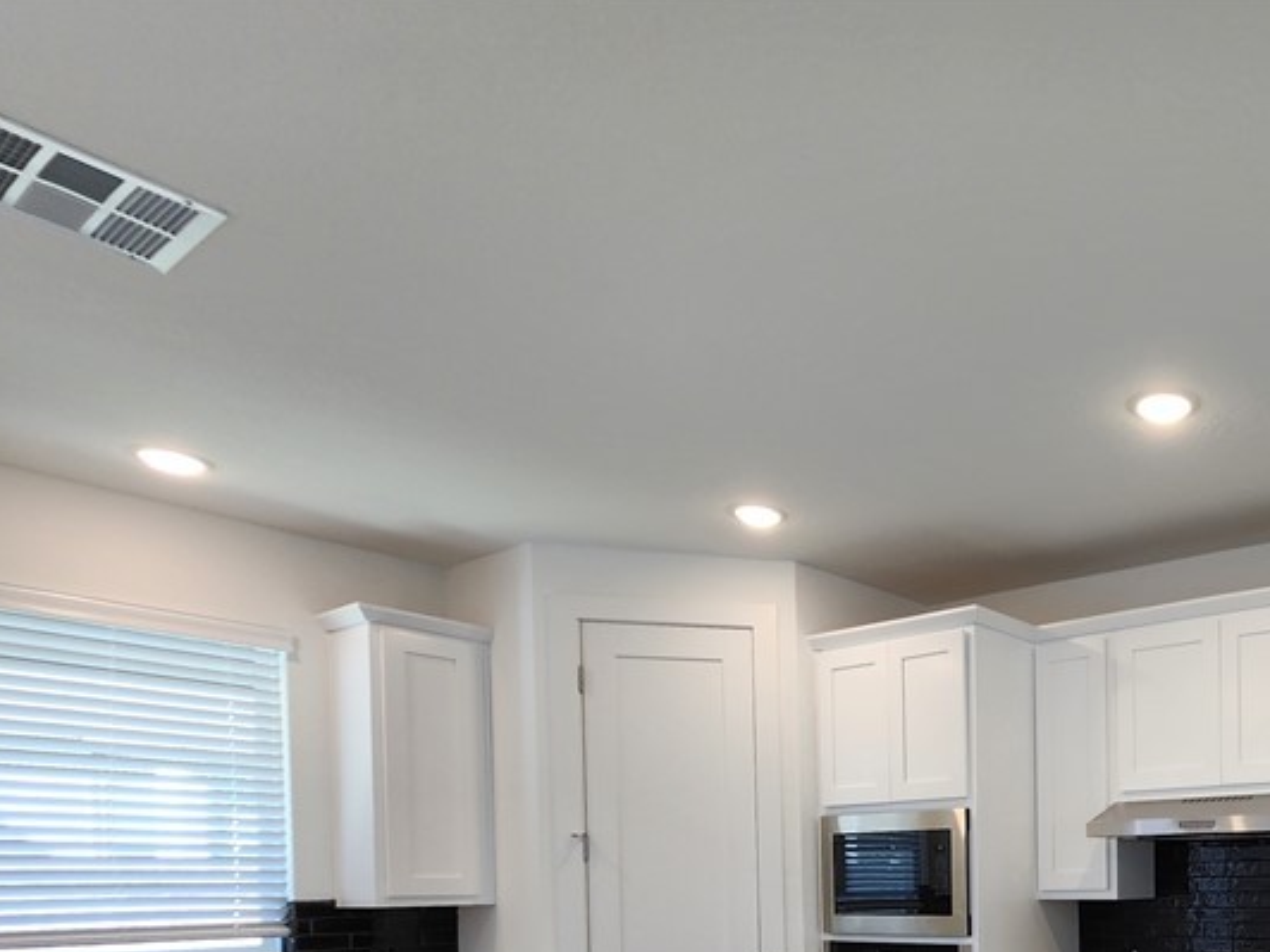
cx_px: 1124
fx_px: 917
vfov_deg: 47.5
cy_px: 907
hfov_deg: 59.8
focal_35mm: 25
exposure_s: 1/60
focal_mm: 2.2
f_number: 2.2
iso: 64
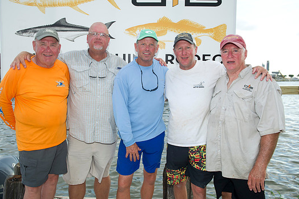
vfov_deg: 43.5
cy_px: 92
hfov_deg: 61.9
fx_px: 249
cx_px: 141
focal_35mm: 30
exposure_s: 1/200
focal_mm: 27
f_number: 4.5
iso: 200
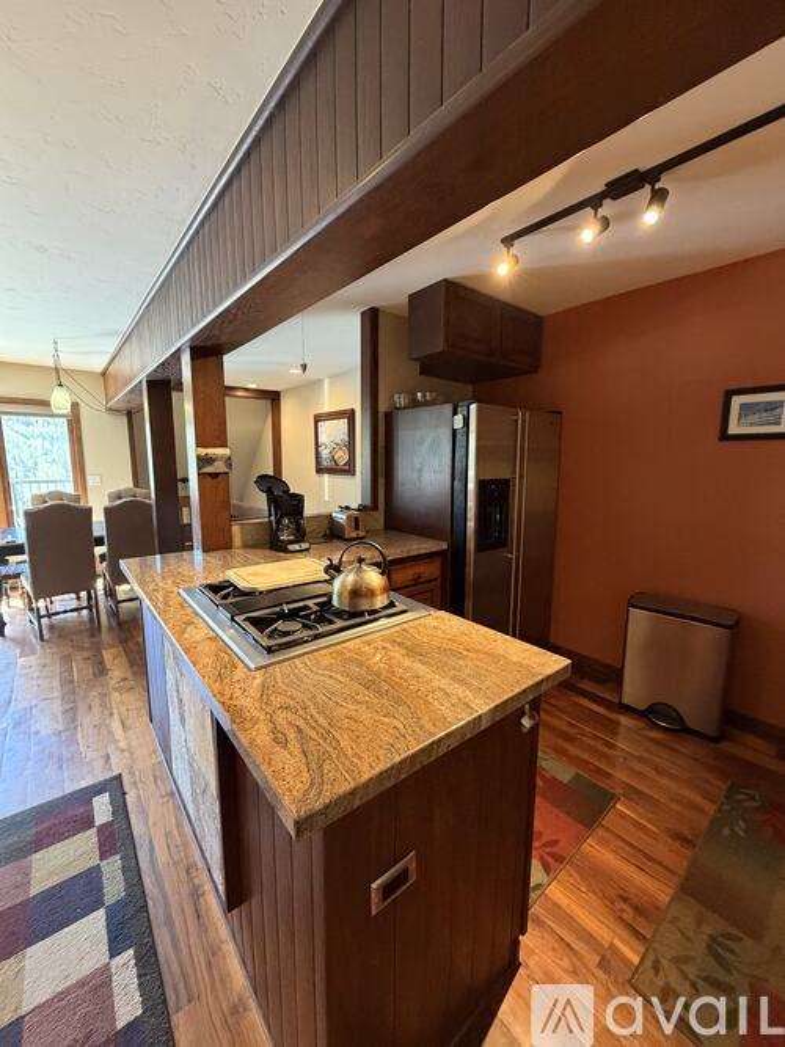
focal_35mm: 14
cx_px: 392
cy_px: 524
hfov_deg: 85.7
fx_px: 423
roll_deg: -0.3
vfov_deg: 102.1
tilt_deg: -8.1
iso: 500
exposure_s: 1/60
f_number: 2.2
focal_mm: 2.22
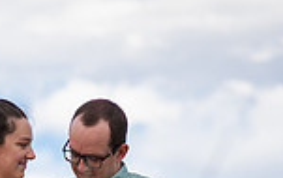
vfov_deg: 3.9
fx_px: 2565
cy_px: 352
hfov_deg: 6.3
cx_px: 6
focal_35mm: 332
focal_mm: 85
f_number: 2.5
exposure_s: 1/1250
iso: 125
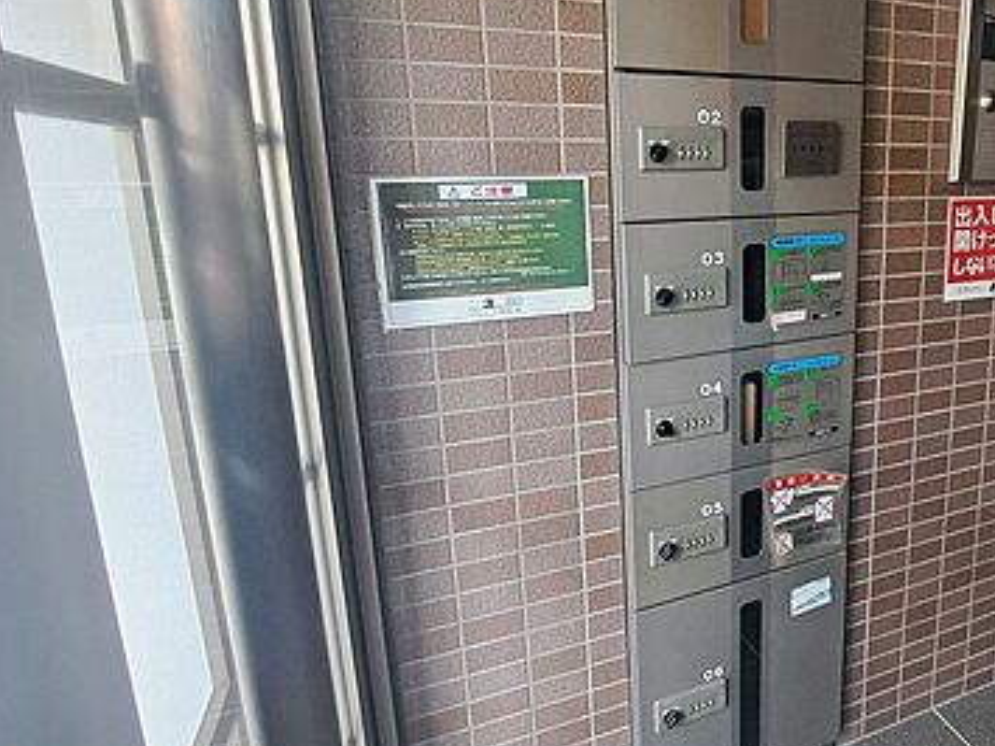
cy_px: 297
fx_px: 632
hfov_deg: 72.1
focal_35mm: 22
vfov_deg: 60.5
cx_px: 723
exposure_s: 1/50
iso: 160
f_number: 2.2
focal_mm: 1.74
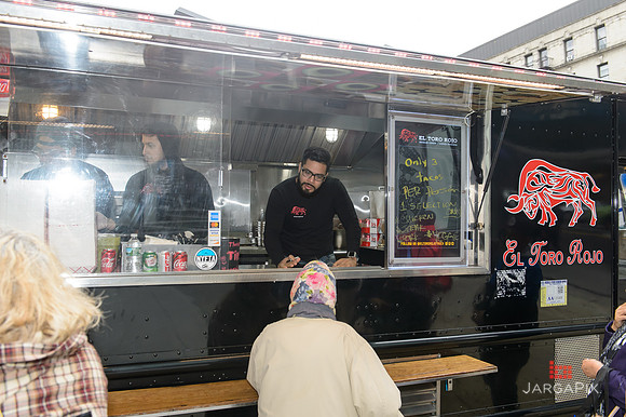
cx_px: 313
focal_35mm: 32
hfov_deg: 58.7
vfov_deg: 41.1
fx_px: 556
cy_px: 208
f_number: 5.6
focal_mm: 32
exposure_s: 1/125
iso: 800
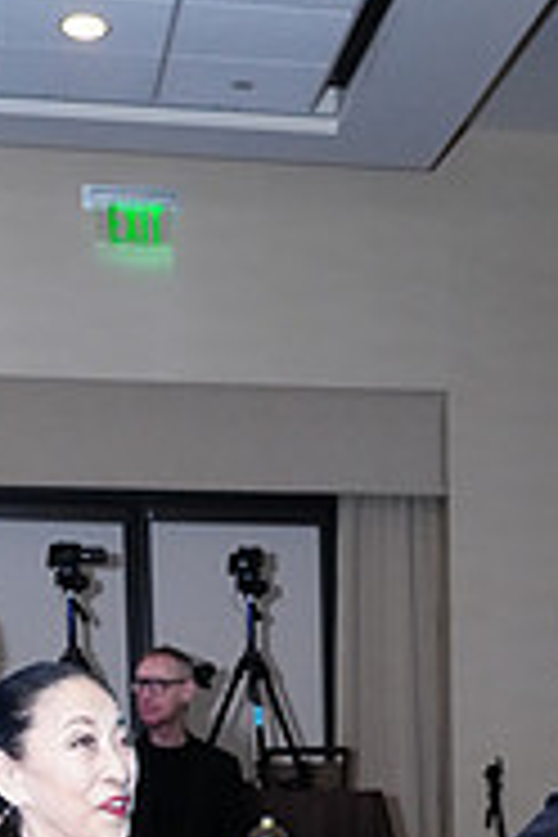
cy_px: 1166
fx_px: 2325
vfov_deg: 18.6
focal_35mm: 100
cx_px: 623
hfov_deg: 13.4
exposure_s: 1/200
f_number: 5
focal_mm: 32
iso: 4000
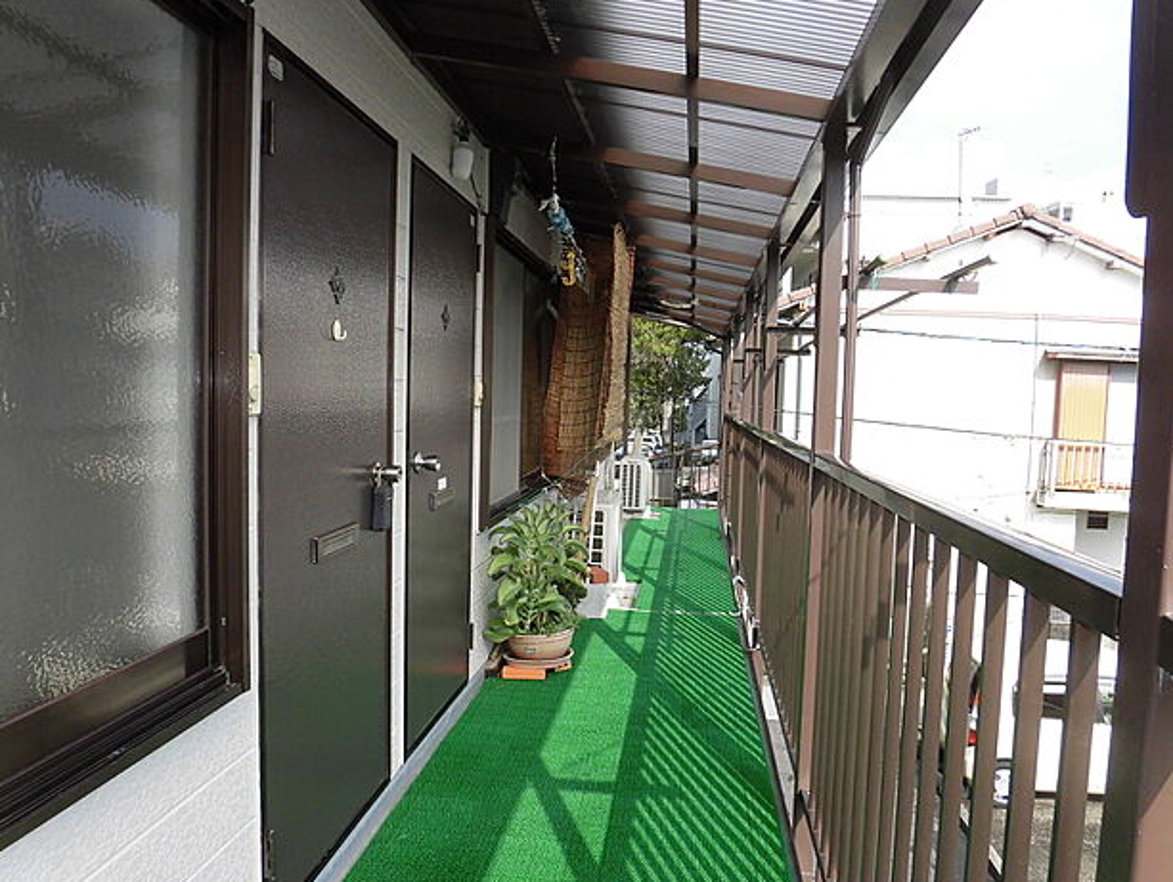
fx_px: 848
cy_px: 448
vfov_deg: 55.0
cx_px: 608
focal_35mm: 25
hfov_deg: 69.3
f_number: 3.1
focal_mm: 4.3
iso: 100
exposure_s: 1/800
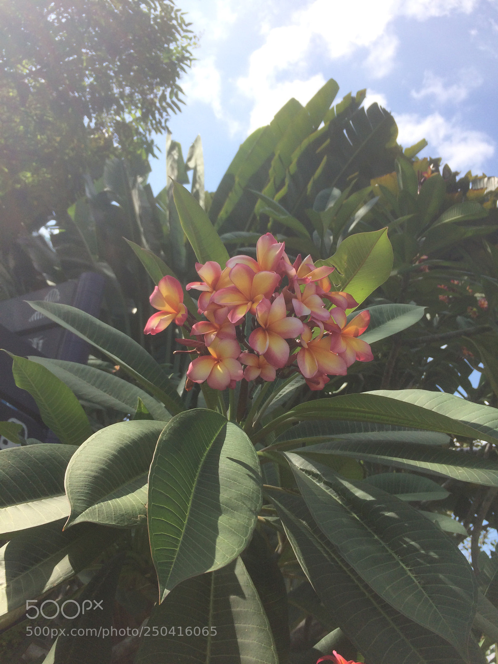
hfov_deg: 48.2
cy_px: 332
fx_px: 556
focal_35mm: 29
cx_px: 249
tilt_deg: +29.8
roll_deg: -1.3
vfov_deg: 61.7
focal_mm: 4.15
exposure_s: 1/1642
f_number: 2.2
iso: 32
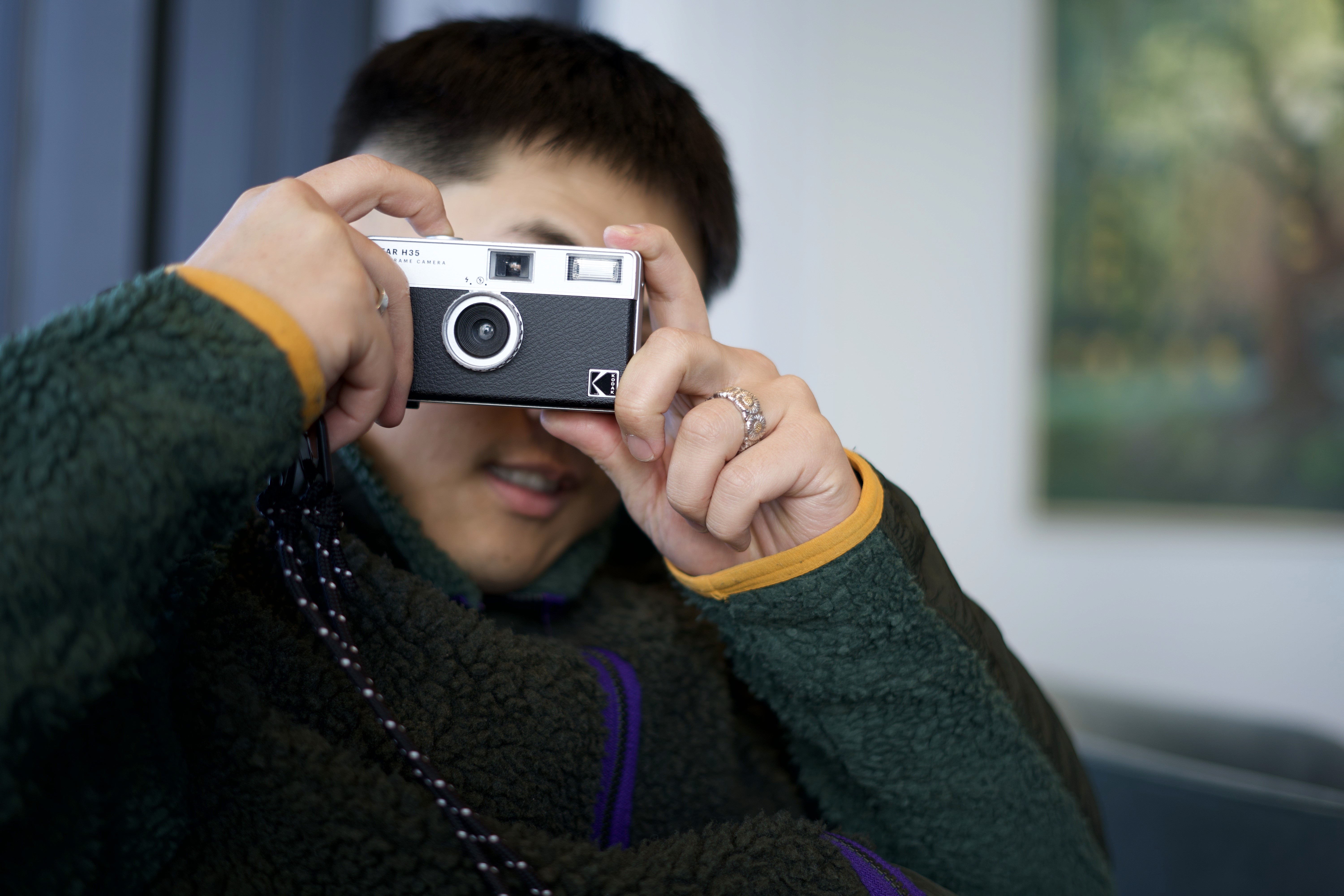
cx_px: 672
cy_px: 448
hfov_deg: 39.6
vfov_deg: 27.0
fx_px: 1867
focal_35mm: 50
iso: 100
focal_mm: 50
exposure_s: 1/125
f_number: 1.8
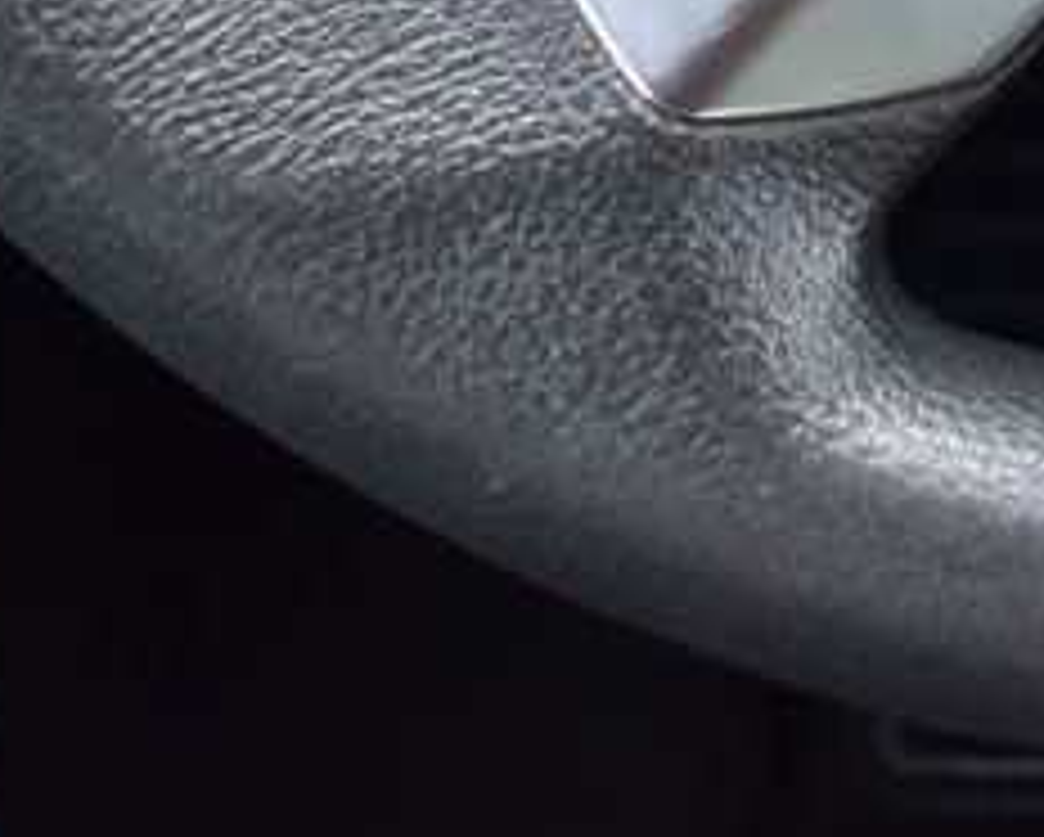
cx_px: 1516
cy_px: -666
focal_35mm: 124
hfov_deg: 14.6
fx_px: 3835
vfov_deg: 11.6
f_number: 6.3
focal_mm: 20
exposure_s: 1/20
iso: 400
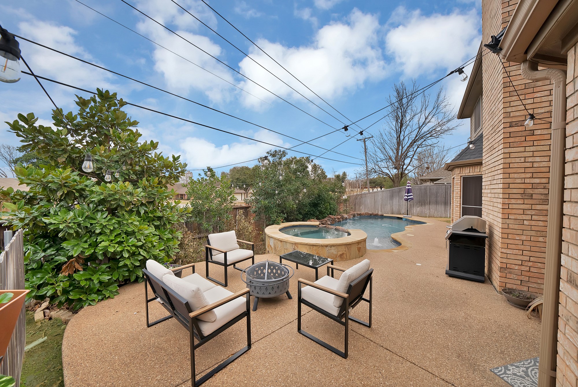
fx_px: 193
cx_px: 289
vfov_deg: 90.1
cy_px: 194
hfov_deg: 112.6
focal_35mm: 12
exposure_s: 1/40
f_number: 9
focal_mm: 12
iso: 640
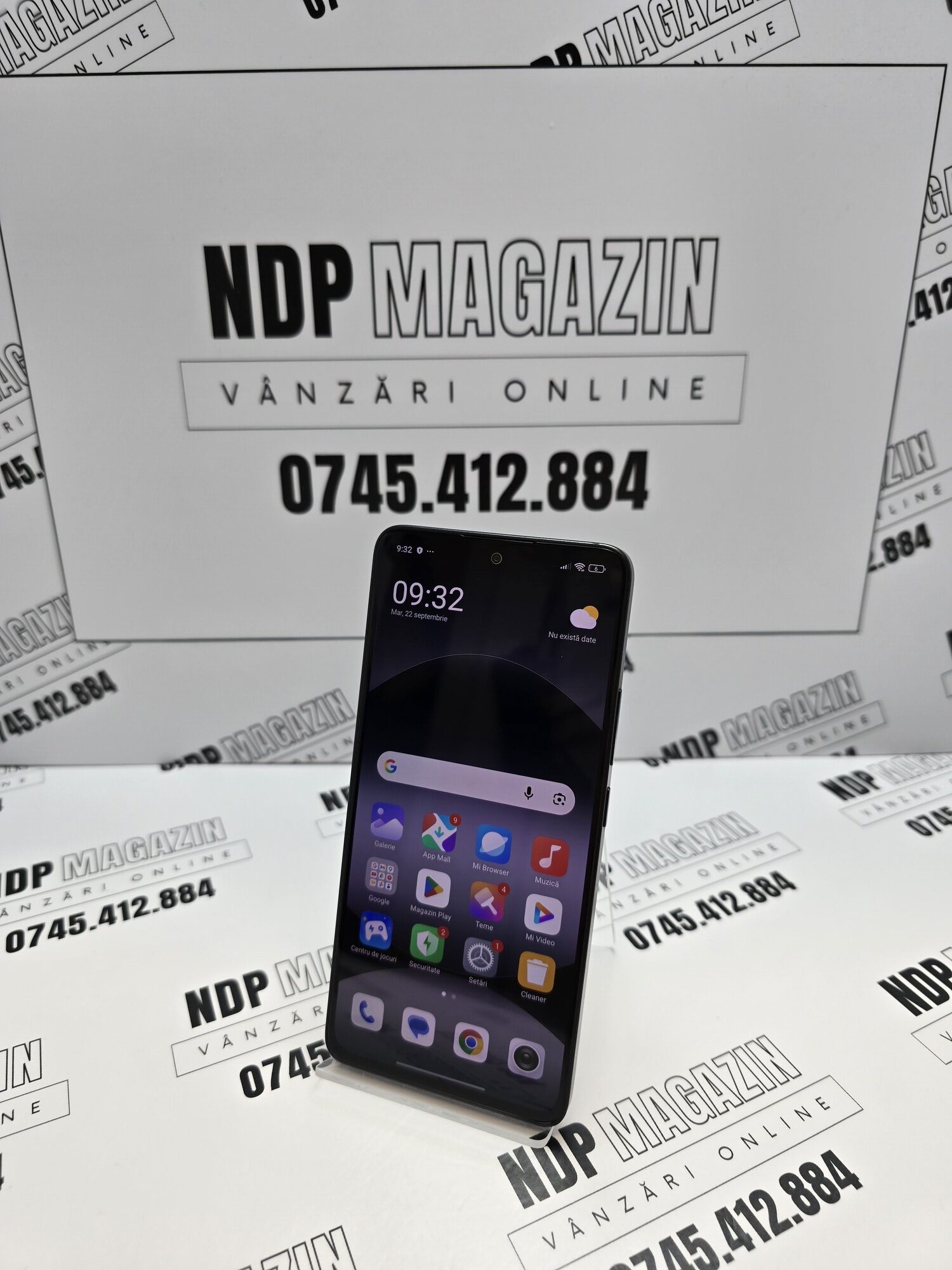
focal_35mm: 23
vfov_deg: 73.9
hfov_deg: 58.9
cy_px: 635
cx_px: 476
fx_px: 843
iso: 20
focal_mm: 6.3
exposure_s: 1/100
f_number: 1.7
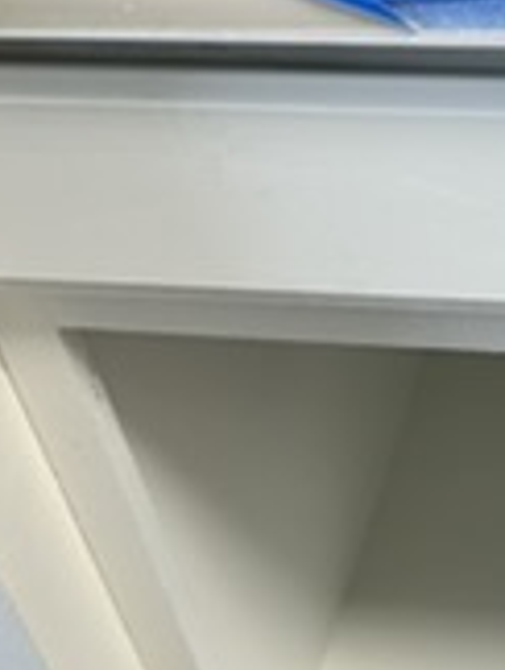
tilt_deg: -43.0
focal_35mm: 77
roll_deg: +5.5
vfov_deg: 25.3
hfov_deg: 18.4
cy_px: 389
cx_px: 575
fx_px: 1494
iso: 80
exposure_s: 1/120
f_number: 1.5
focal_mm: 5.7
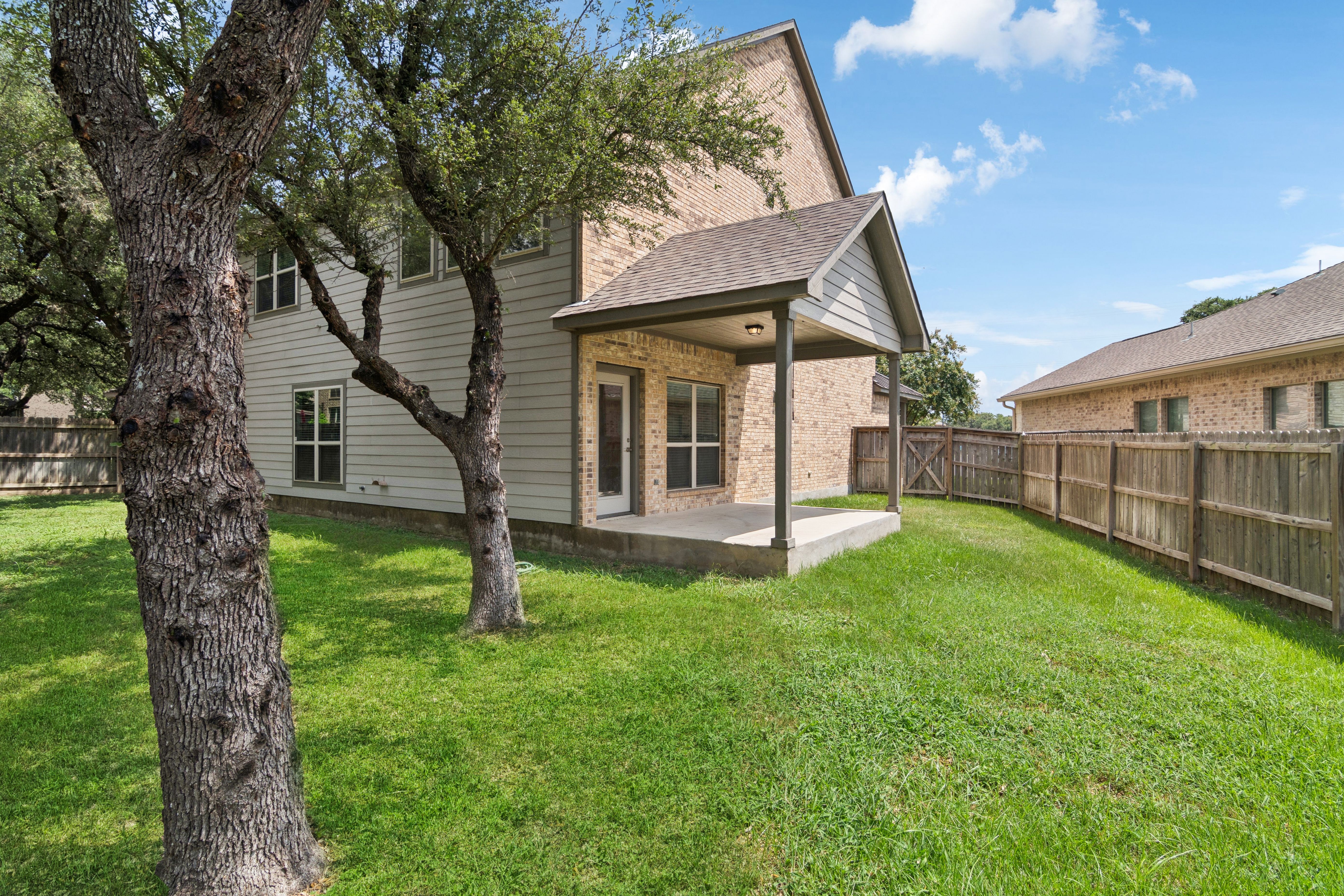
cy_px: 448
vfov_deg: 73.7
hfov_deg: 96.7
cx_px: 672
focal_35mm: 16
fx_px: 597
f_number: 8
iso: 100
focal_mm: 11
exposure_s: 1/400
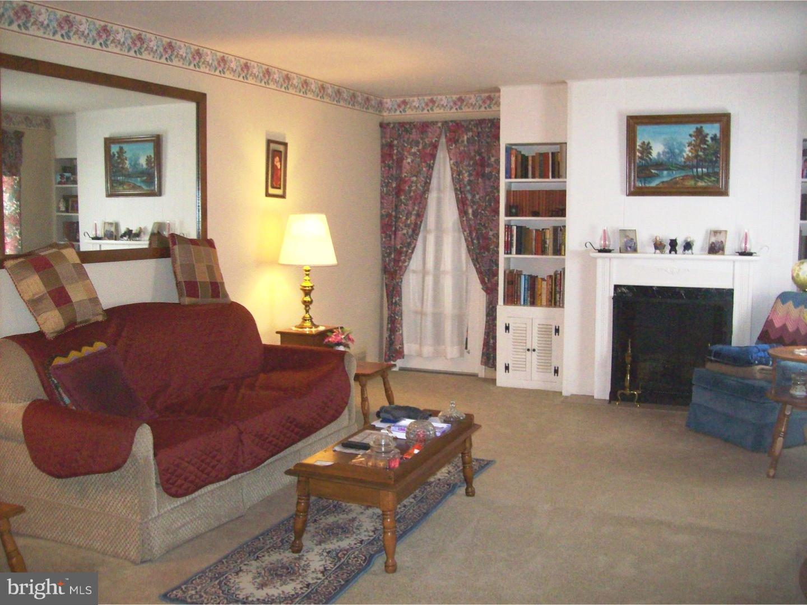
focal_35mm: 36
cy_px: 302
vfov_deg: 39.7
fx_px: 839
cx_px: 404
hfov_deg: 51.4
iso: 200
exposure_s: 1/64
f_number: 2.7
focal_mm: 6
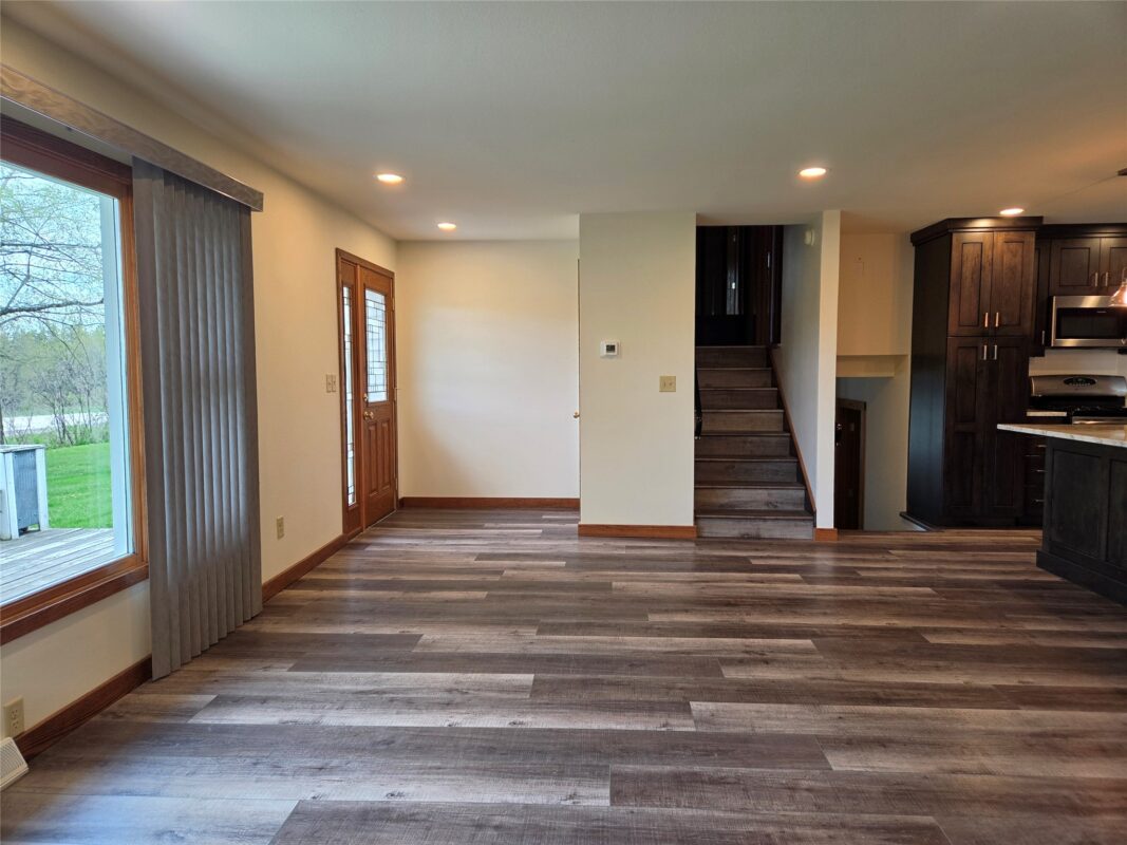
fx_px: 749
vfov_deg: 58.9
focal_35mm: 23
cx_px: 564
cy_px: 422
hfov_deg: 73.9
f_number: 1.8
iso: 80
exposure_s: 1/120
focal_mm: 5.4
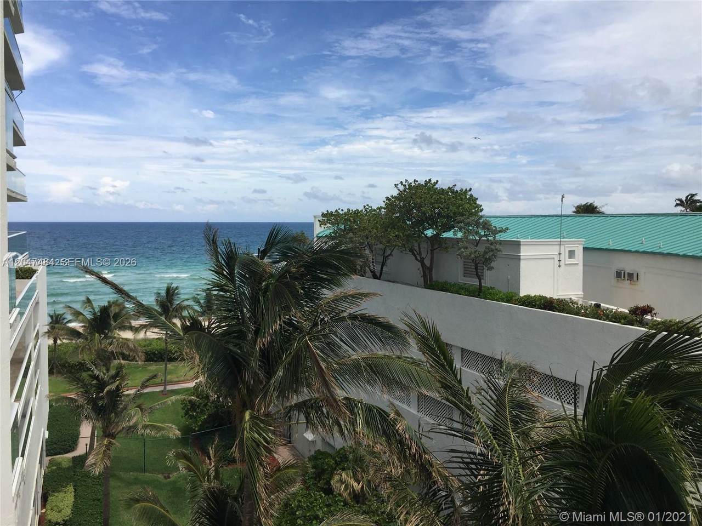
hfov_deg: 61.7
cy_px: 263
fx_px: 588
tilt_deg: -2.6
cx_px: 351
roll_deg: -0.7
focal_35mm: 29
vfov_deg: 48.2
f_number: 2.2
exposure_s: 1/1980
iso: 32
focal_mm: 4.15
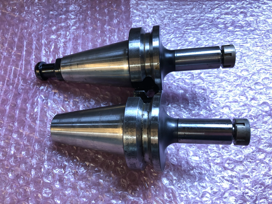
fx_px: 220
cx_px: 136
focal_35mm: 28
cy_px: 102
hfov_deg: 63.4
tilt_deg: -66.9
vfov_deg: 49.7
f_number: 1.8
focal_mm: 3.99
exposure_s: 1/20
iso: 40
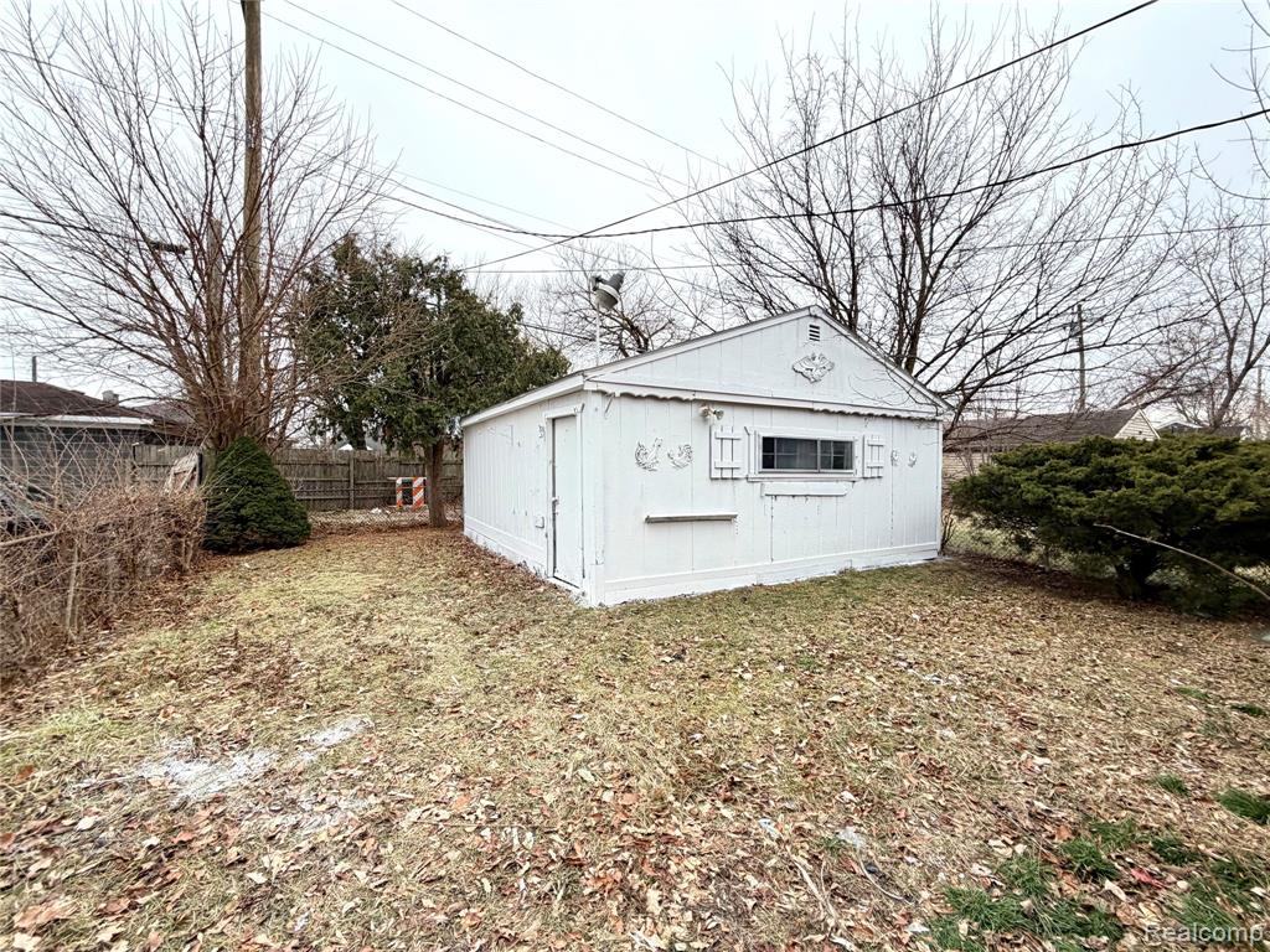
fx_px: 514
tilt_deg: -1.0
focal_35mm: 14
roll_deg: -0.2
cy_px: 476
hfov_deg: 102.1
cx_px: 635
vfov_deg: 85.7
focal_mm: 2.22
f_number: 2.2
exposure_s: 1/121
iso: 64
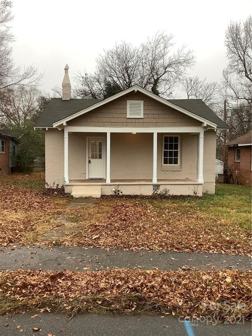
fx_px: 301
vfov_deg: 58.4
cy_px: 168
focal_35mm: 31
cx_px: 126
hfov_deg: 45.4
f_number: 2.4
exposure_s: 1/60
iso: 50
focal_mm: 3.3
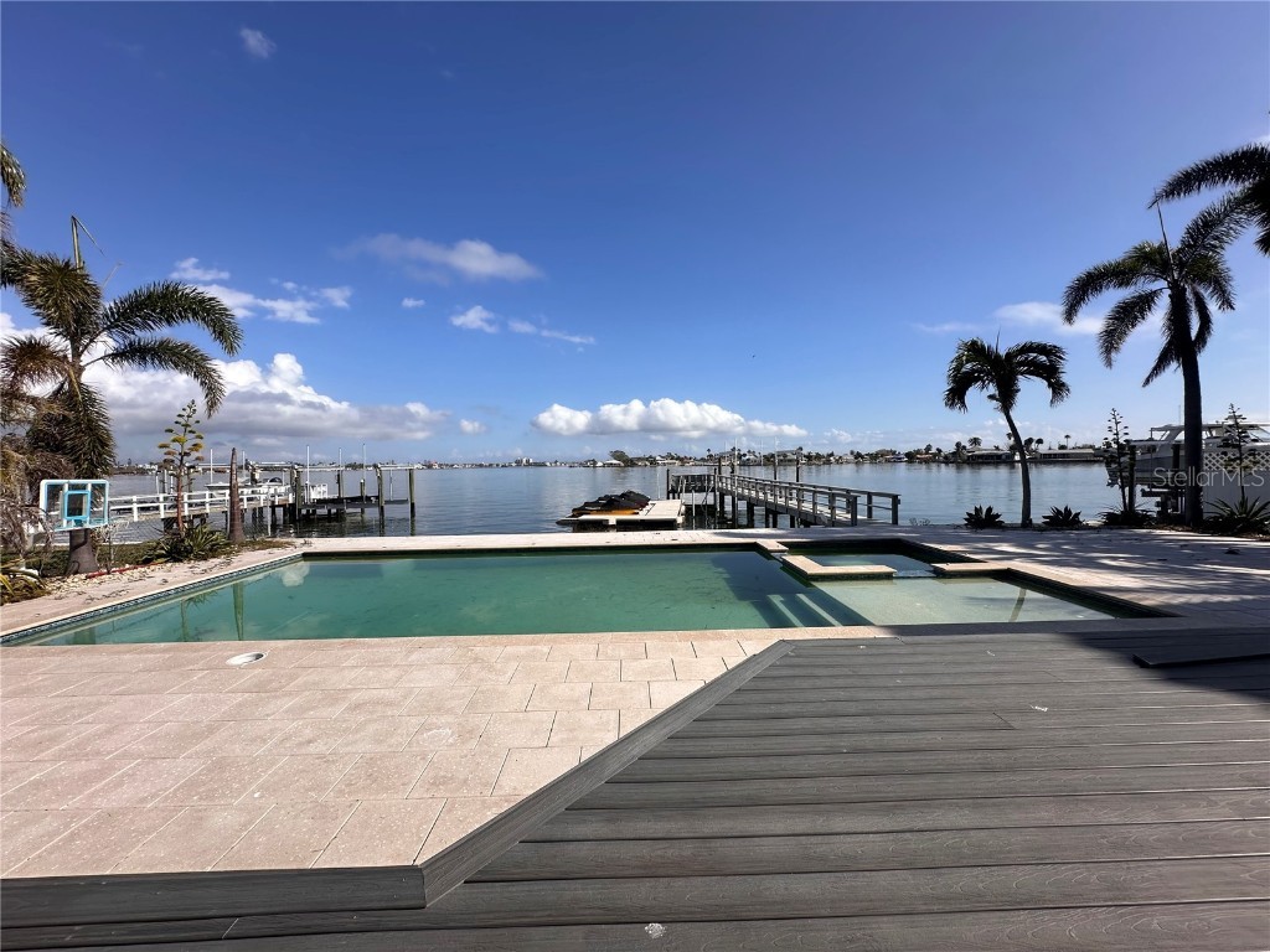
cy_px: 476
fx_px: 514
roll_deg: +1.2
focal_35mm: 14
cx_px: 635
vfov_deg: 85.7
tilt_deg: -2.1
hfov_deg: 102.1
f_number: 2.2
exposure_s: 1/3731
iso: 50
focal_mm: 2.22
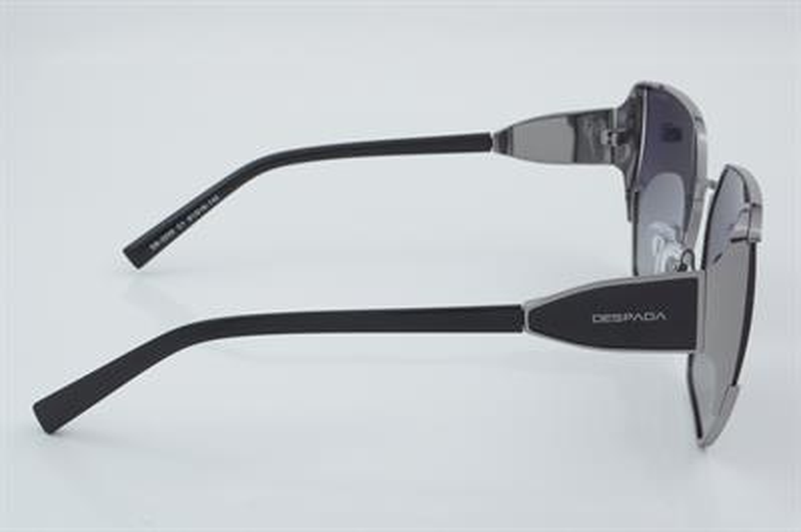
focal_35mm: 68
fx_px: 1501
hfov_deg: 29.9
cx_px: 400
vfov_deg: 20.1
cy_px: 266
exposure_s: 1/4
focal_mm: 45
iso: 100
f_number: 32
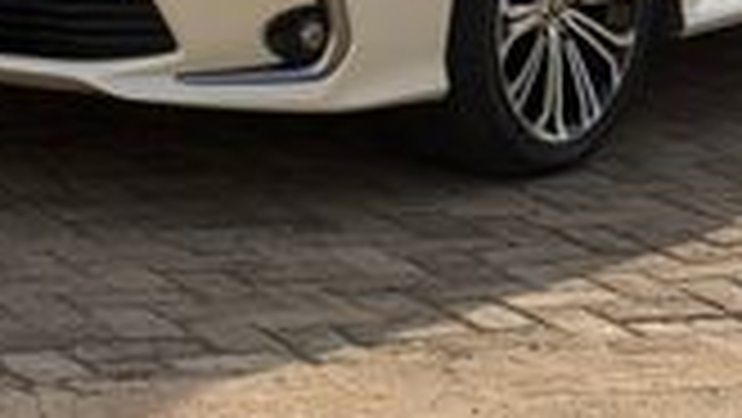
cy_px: -207
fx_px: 2933
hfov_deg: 14.4
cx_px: 450
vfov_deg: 8.0
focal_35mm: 149
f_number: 1.78
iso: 100
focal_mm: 6.76
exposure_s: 1/4878
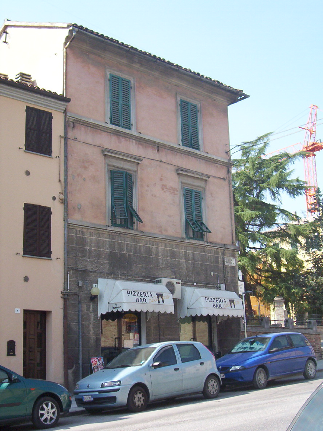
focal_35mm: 51
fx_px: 635
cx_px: 162
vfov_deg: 37.5
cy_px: 216
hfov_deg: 28.6
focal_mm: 7.88
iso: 100
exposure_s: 1/751
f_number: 3.16
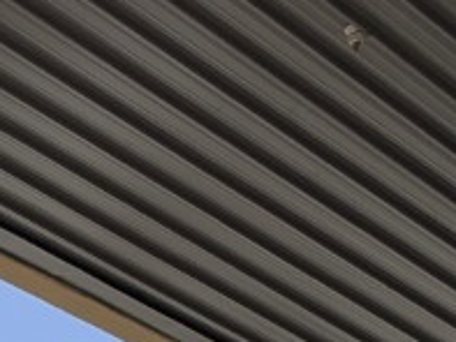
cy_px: 1125
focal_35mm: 170
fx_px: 2241
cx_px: -1075
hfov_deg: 8.7
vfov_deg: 7.4
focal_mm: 6.81
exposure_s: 1/1984
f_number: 1.85
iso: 44
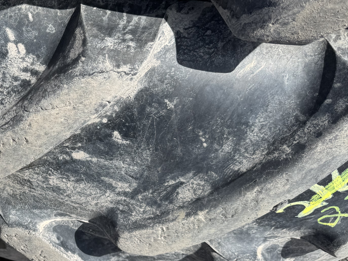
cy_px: 160
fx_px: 503
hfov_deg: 35.0
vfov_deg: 29.0
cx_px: 9
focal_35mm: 50
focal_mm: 6.76
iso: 80
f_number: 1.78
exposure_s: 1/3096
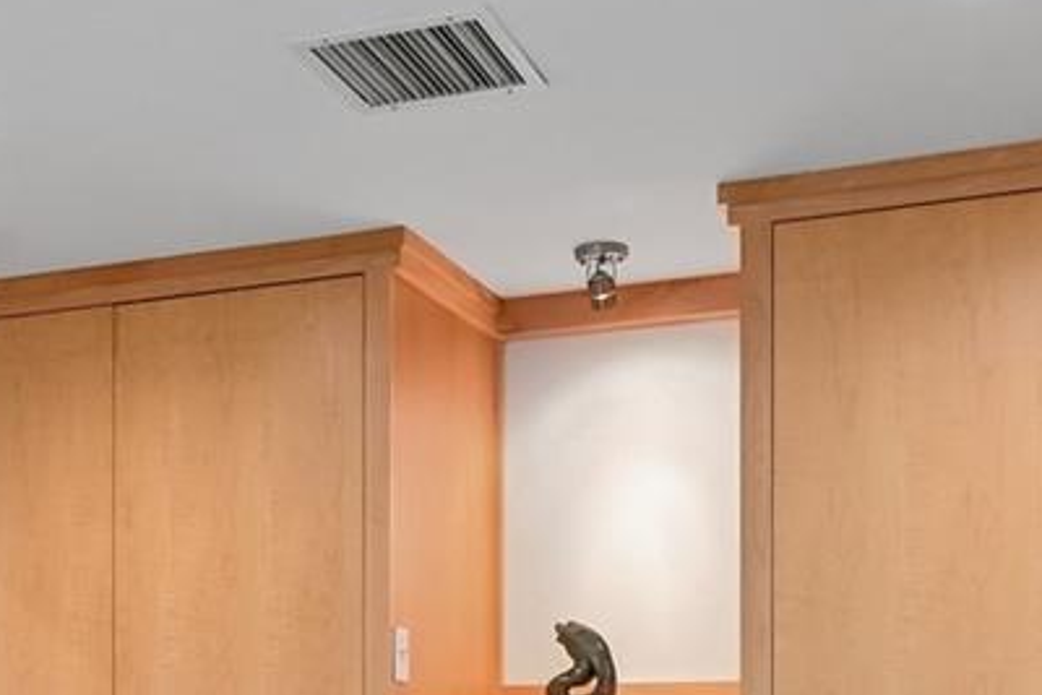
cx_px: 300
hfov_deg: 31.9
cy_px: 812
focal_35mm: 62
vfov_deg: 20.6
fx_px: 1795
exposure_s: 1/15
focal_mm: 15.5
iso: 400
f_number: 10
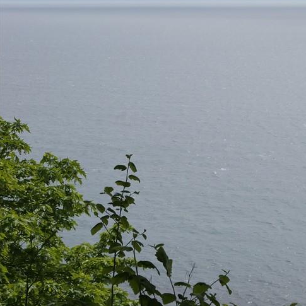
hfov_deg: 15.0
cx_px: 503
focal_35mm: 105
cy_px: 20
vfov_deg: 16.3
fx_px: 1050
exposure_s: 1/2000
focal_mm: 18
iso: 400
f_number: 7.1
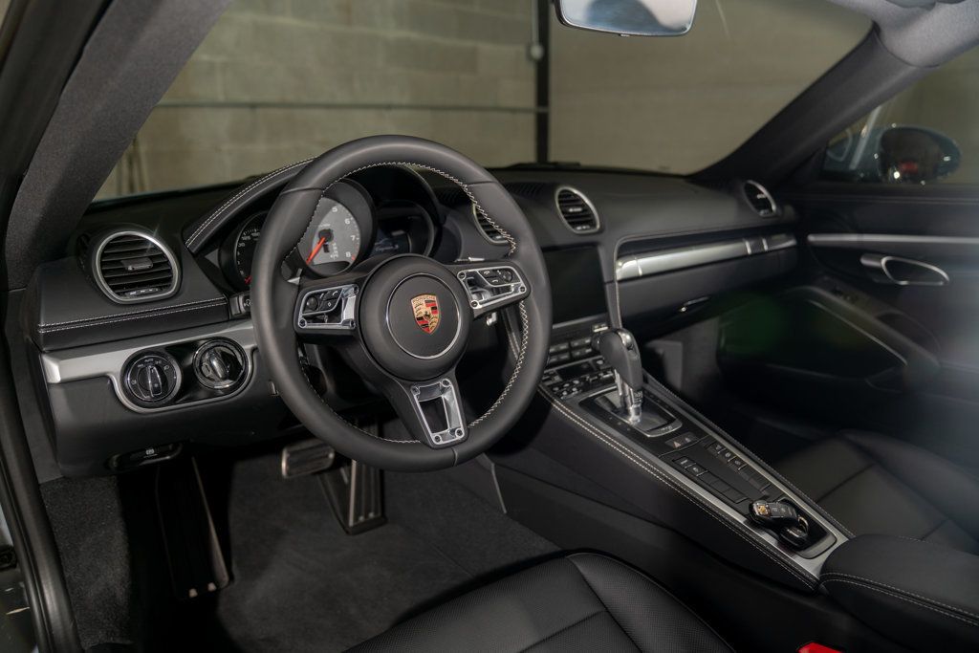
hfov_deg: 69.4
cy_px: 326
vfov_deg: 49.6
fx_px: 707
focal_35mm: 26
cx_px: 490
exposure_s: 1/60
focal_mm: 26
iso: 250
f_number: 2.8
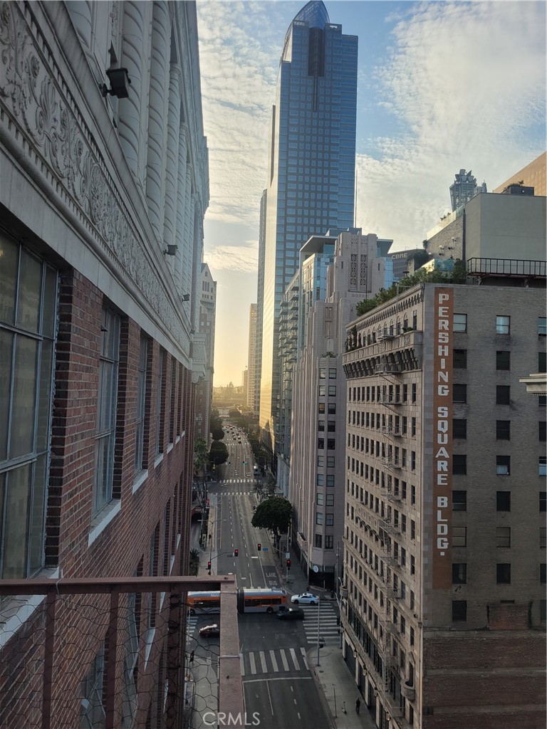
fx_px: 548
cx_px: 274
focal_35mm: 26
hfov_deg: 53.1
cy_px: 364
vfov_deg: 67.3
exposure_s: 1/1022
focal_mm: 5.4
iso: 40
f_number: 1.8
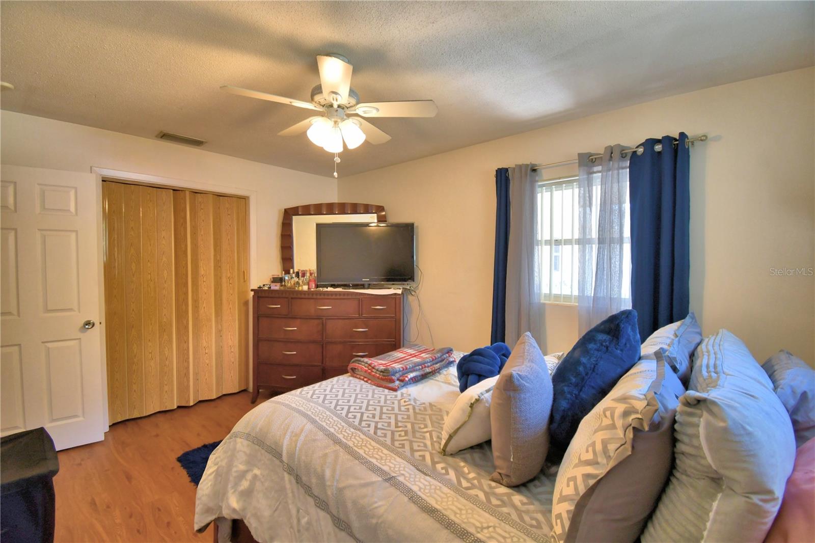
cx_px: 408
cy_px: 272
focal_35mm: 15
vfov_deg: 77.3
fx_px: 339
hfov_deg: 100.4
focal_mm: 10
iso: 400
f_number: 4.5
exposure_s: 1/50
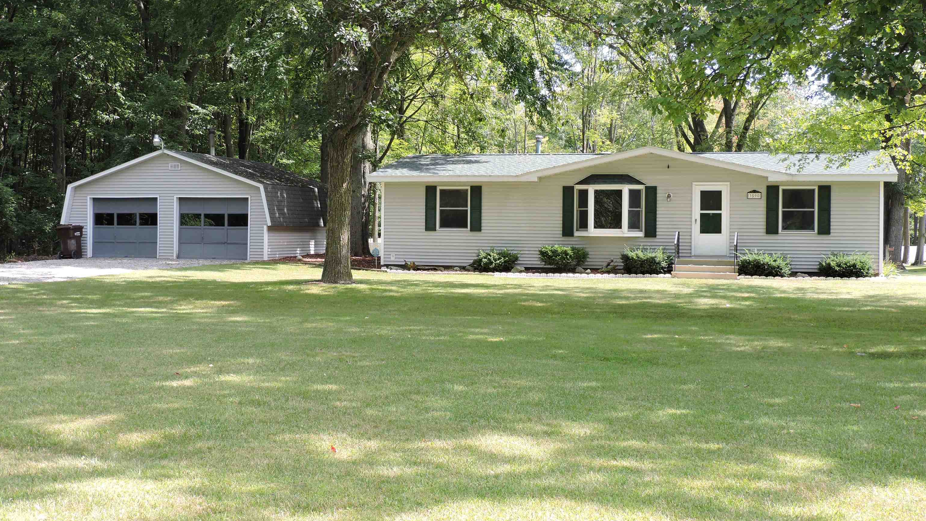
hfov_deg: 43.7
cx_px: 463
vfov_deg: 25.4
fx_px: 1154
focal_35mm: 47
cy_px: 250
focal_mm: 7.7
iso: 100
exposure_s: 1/125
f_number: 3.4
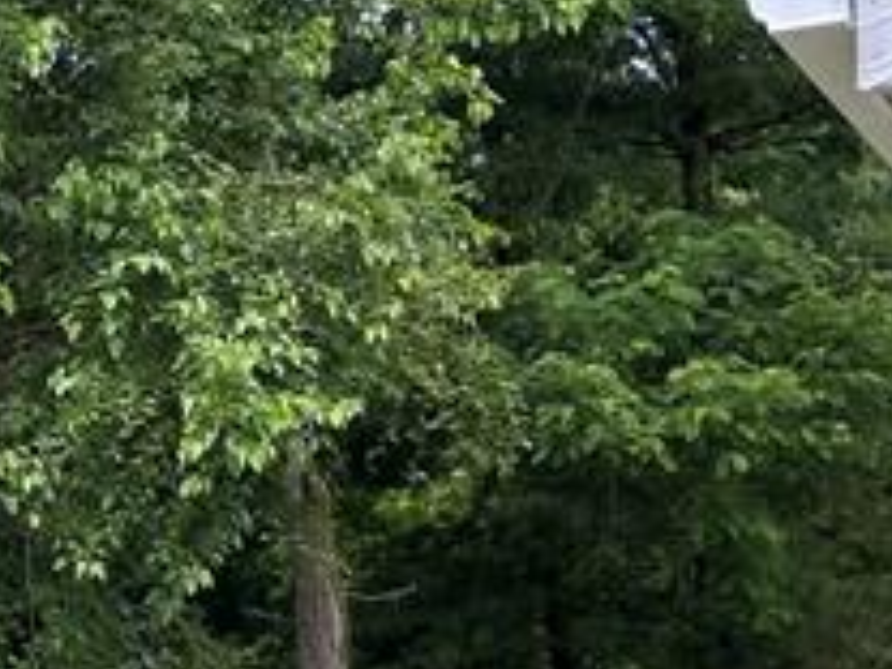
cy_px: 888
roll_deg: +0.8
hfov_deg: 15.0
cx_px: -605
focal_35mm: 118
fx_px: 3041
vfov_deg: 12.2
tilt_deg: -1.0
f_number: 1.78
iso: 80
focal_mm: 6.86
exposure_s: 1/659
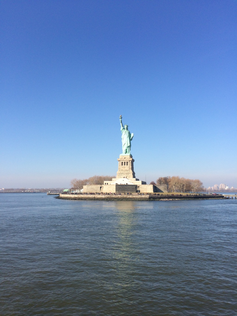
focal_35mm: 29
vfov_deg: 61.7
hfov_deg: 48.2
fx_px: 265
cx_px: 118
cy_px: 158
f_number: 2.2
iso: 32
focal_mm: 4.15
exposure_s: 1/2160
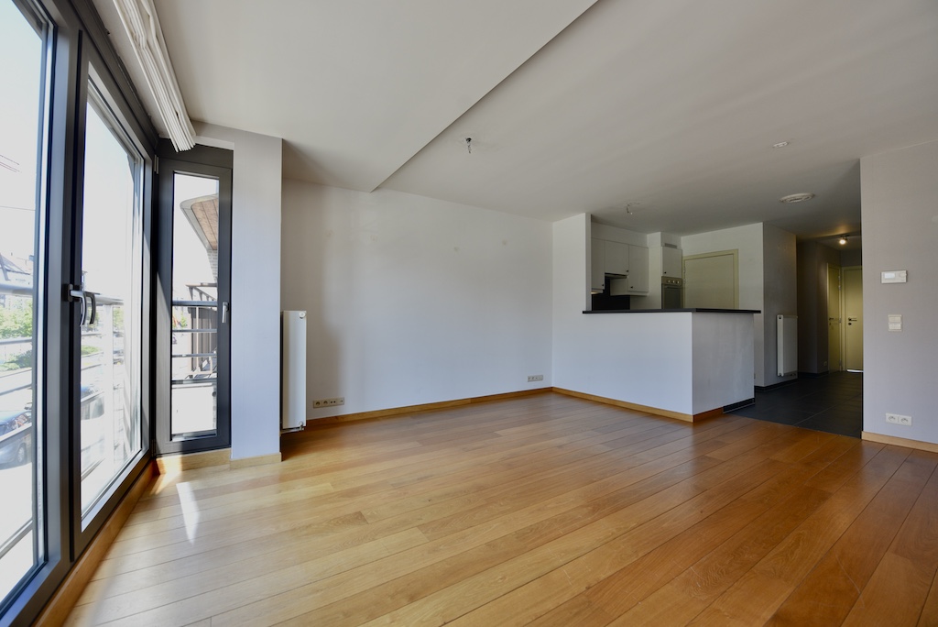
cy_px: 314
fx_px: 365
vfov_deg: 81.3
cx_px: 469
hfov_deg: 104.2
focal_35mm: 14
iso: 200
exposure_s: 1/80
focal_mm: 14
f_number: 4.5
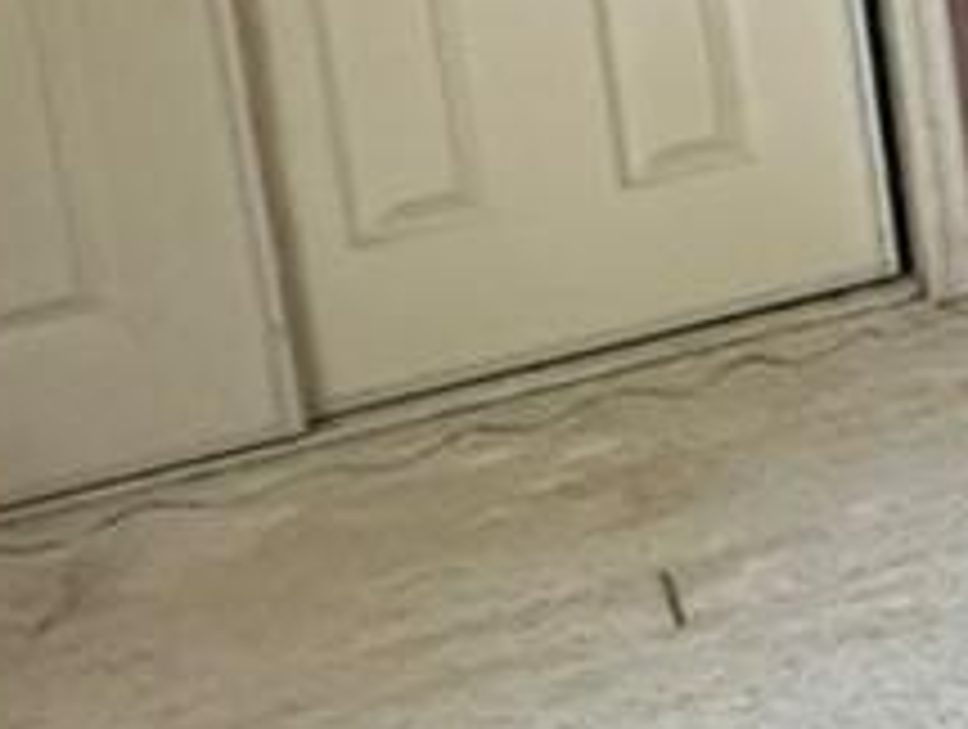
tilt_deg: -7.2
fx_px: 2913
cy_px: -441
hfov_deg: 11.9
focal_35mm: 104
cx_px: 2746
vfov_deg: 13.3
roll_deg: -1.0
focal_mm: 2.22
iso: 500
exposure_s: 1/60
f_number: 2.2
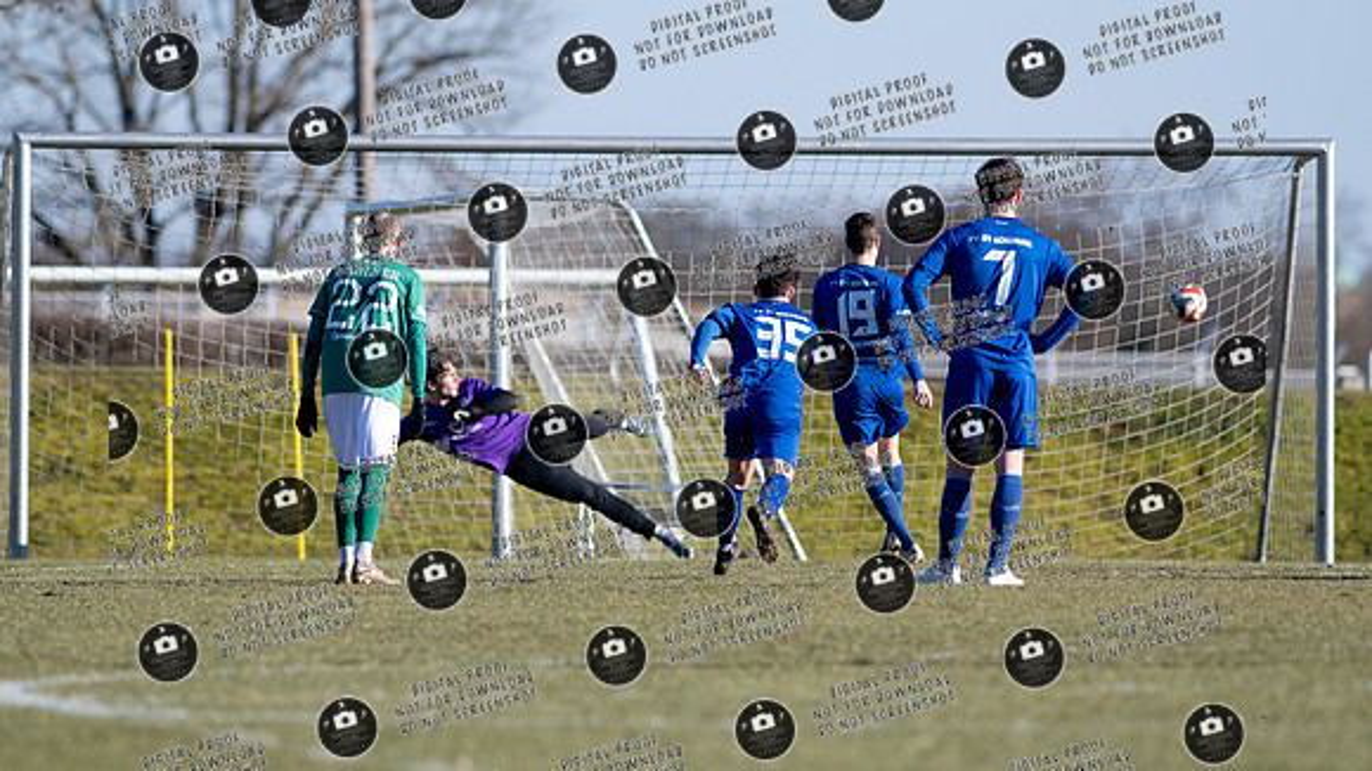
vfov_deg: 2.3
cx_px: 623
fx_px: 18879
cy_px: 390
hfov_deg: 4.2
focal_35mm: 519
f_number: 3.5
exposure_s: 1/1600
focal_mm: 300
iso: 160
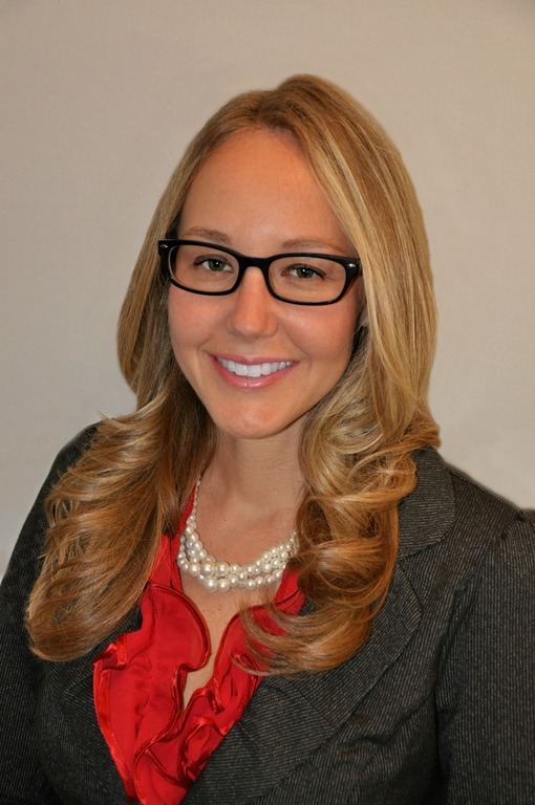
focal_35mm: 72
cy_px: 402
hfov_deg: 18.9
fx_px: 1609
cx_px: 268
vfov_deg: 28.1
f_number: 4.8
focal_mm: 48
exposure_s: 1/60
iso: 800
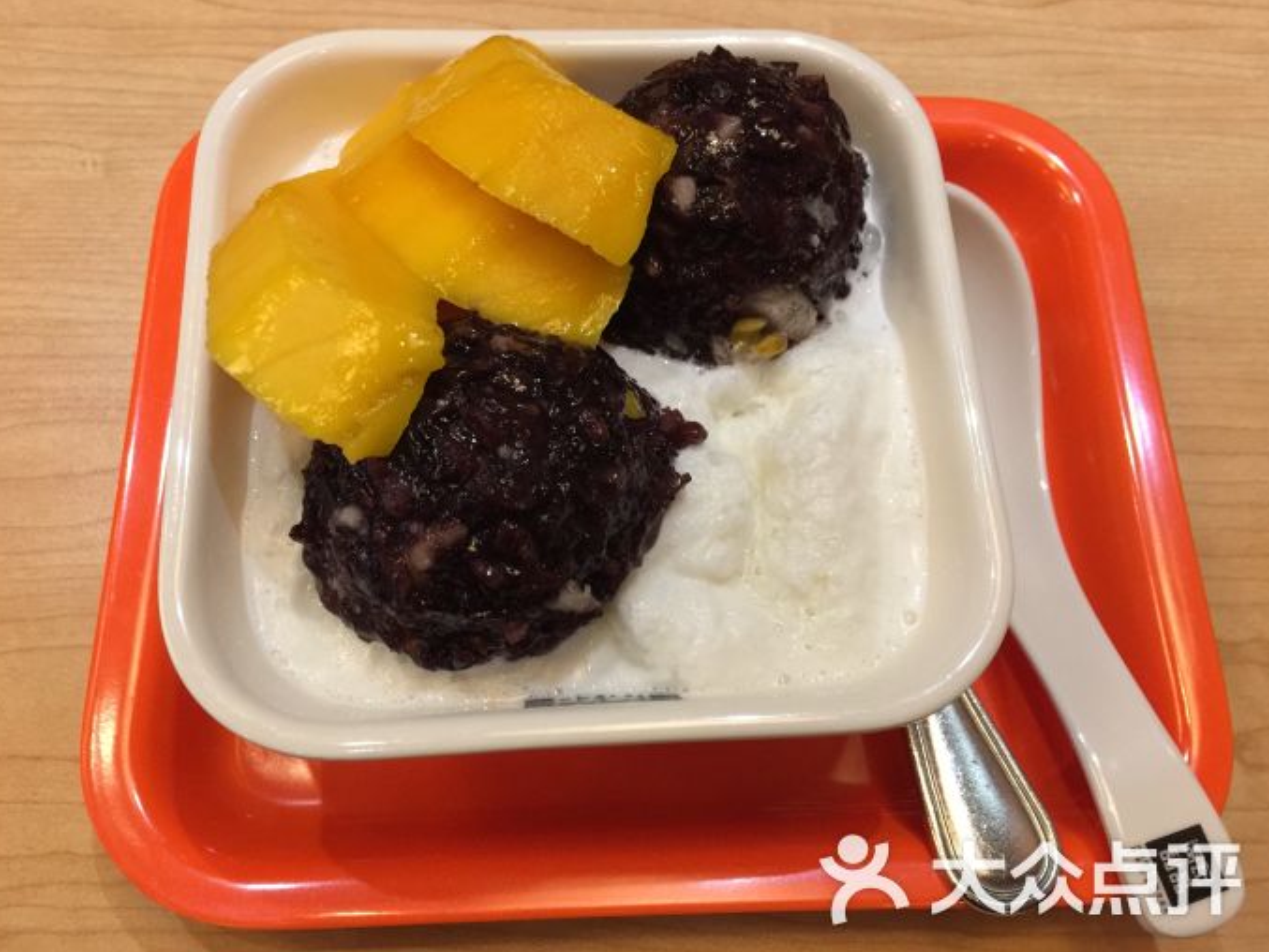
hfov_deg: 60.0
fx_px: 1100
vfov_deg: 46.8
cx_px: 634
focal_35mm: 30
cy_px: 484
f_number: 2.2
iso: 125
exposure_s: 1/17
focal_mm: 4.15
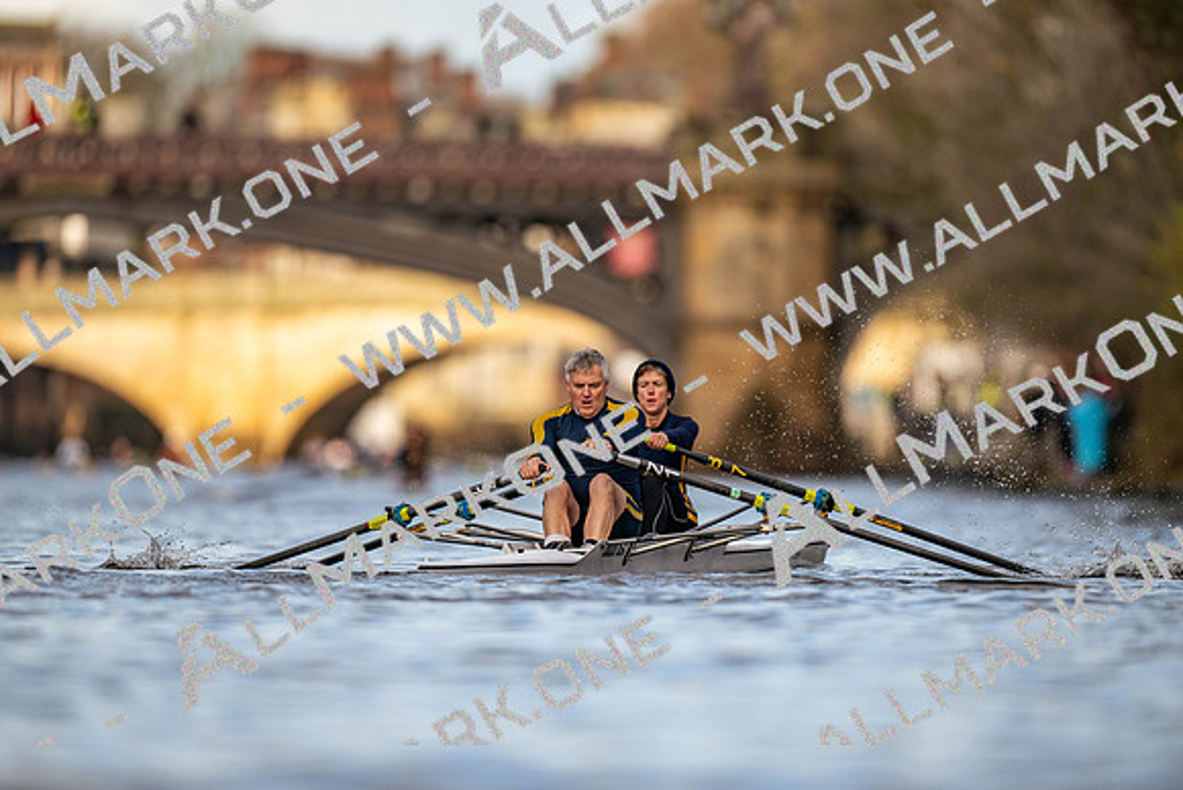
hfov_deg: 3.4
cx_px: 592
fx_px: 19720
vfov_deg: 2.3
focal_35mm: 600
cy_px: 395
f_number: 4
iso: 500
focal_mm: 600
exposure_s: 1/2500
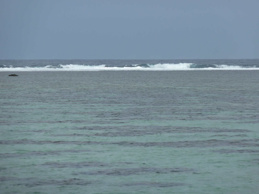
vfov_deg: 5.0
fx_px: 2245
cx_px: 130
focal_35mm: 300
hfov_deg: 6.6
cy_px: 97
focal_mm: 49.2
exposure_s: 1/500
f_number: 5.6
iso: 80
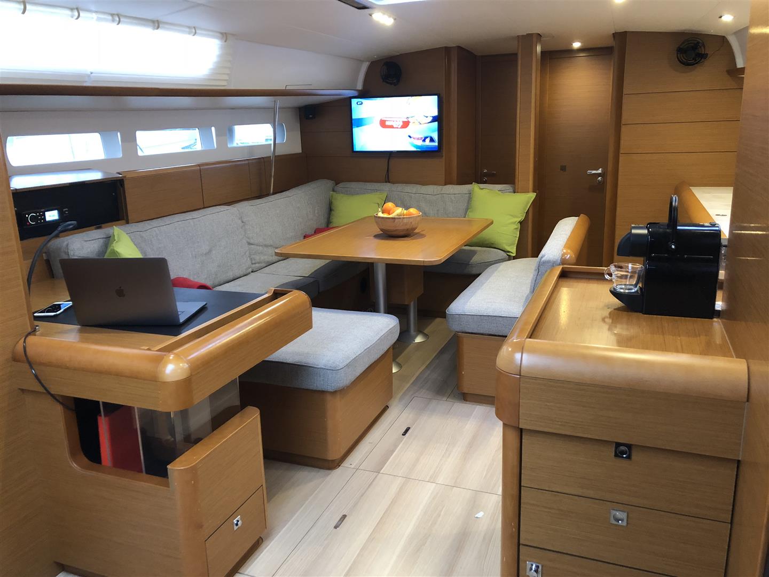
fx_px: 622
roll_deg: +1.4
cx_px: 384
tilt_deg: -15.3
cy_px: 288
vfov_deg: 49.7
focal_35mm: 28
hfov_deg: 63.4
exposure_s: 1/13
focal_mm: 4
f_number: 1.8
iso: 100
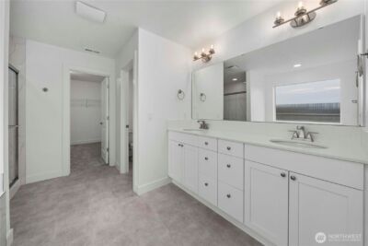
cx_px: 184
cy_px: 123
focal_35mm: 12
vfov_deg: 90.1
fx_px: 123
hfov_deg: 112.6
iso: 100
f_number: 11
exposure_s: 1/60
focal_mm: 12
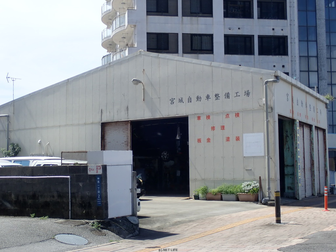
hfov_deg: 33.8
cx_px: 168
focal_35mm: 57
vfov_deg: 25.7
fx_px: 553
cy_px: 126
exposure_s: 1/250
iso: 100
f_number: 5
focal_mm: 10.29
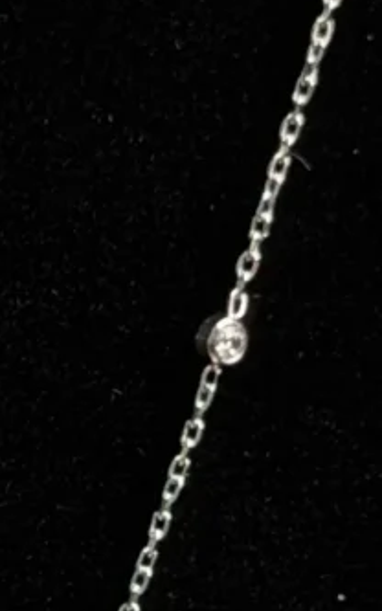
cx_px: -147
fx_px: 2716
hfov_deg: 7.9
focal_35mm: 163
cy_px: 423
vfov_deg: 12.8
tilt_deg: -22.3
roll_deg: +1.3
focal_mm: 6.76
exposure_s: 1/179
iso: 50
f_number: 1.78
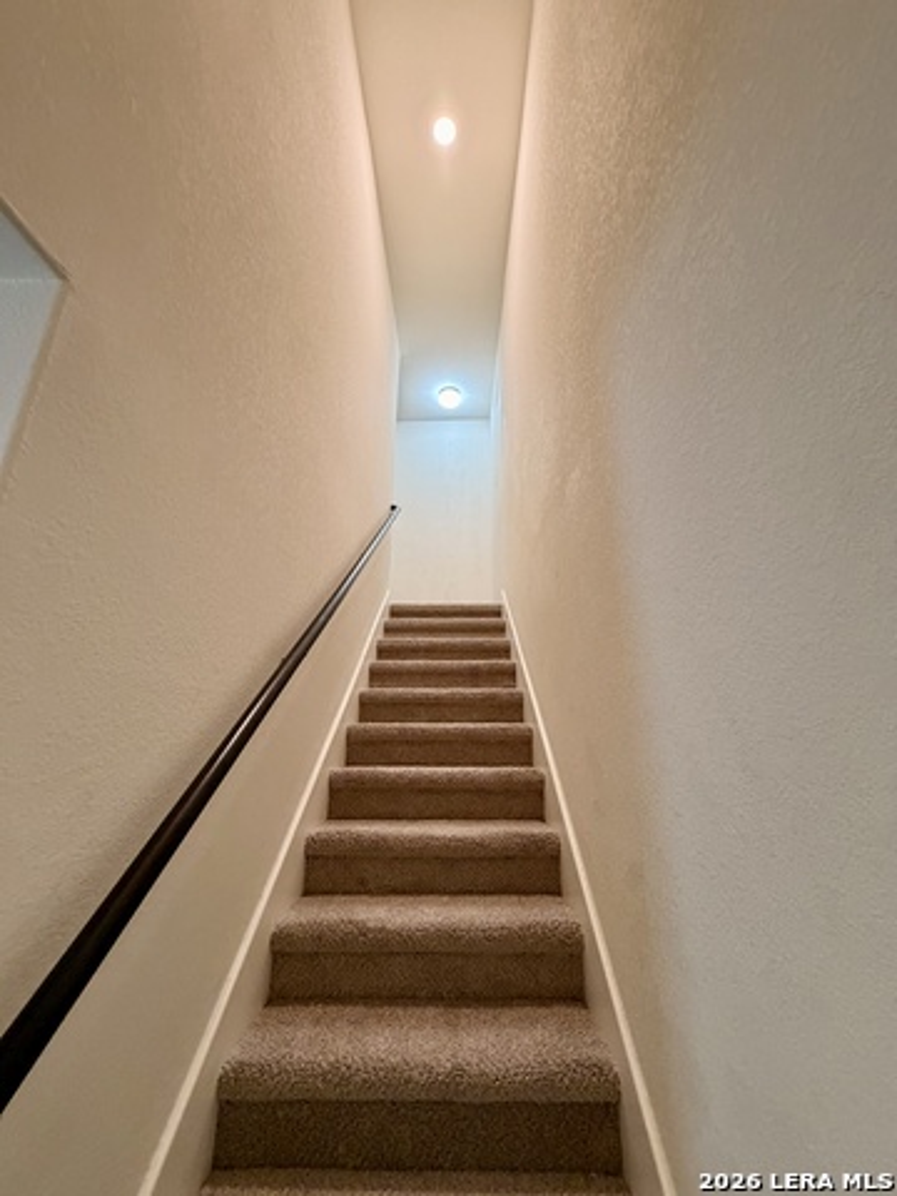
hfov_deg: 85.7
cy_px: 598
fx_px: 484
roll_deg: -1.1
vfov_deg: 102.1
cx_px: 448
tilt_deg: +16.7
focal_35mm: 14
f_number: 2.2
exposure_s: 1/60
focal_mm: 2.22
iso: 400
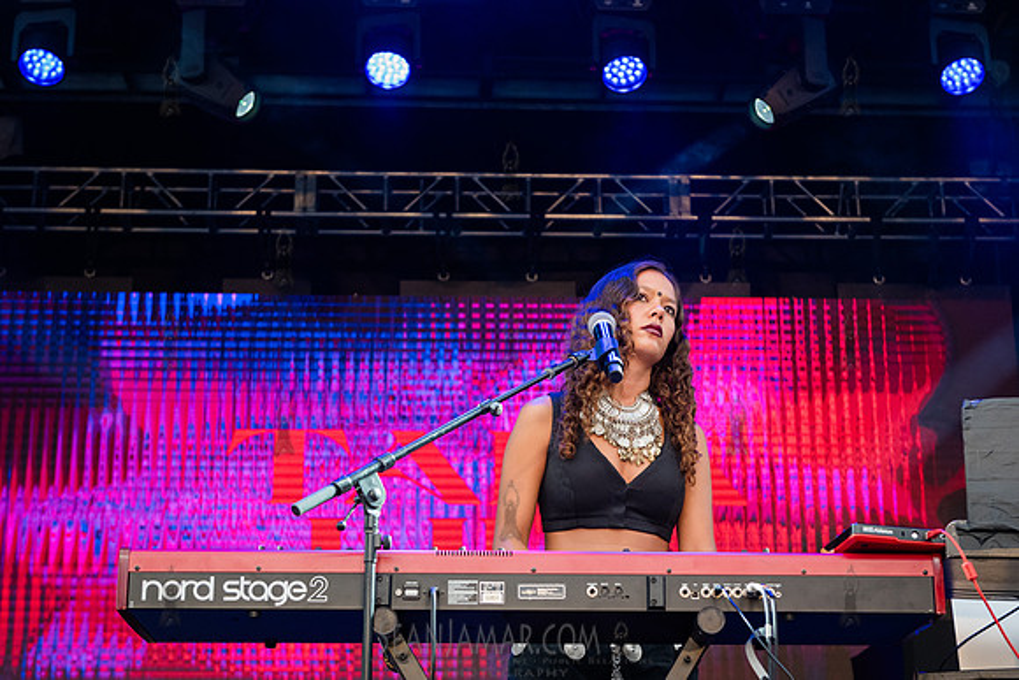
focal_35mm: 66
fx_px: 1868
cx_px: 509
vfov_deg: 20.6
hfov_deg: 30.5
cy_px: 369
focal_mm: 58
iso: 3200
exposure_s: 1/1000
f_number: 4.5
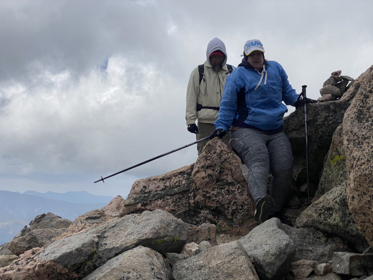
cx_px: 186
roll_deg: -3.4
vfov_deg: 28.0
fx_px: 560
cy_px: 140
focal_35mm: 52
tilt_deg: +4.9
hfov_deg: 36.8
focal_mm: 6
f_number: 2
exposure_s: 1/3195
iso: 20
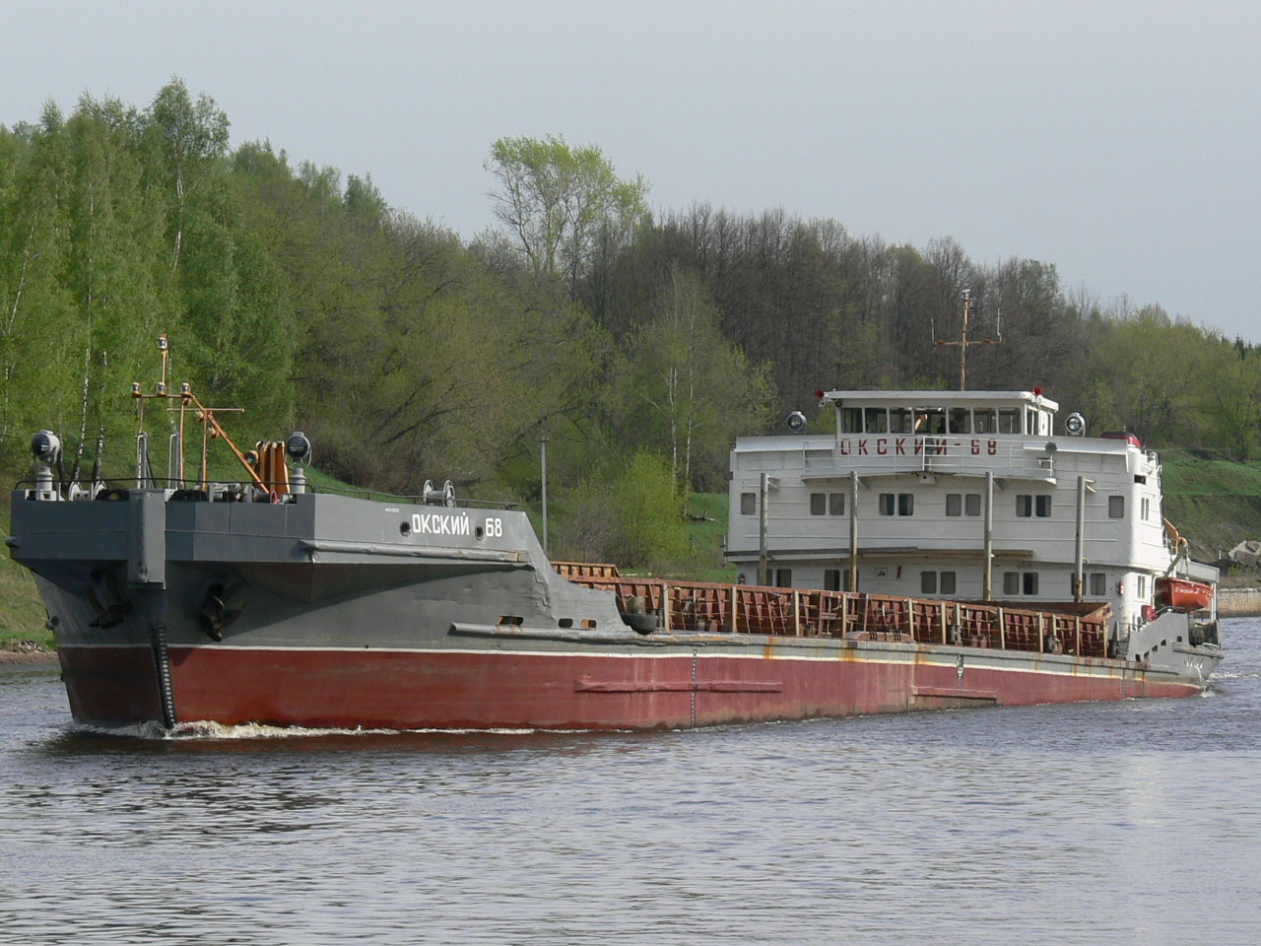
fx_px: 7832
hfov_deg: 9.2
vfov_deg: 6.9
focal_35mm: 215
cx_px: 630
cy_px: 473
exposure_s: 1/160
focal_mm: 28.5
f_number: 5.6
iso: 80
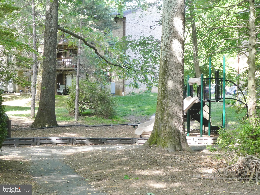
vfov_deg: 24.0
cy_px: 98
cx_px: 130
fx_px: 458
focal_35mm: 61
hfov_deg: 31.7
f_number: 4.3
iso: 400
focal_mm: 10.9
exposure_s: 1/80
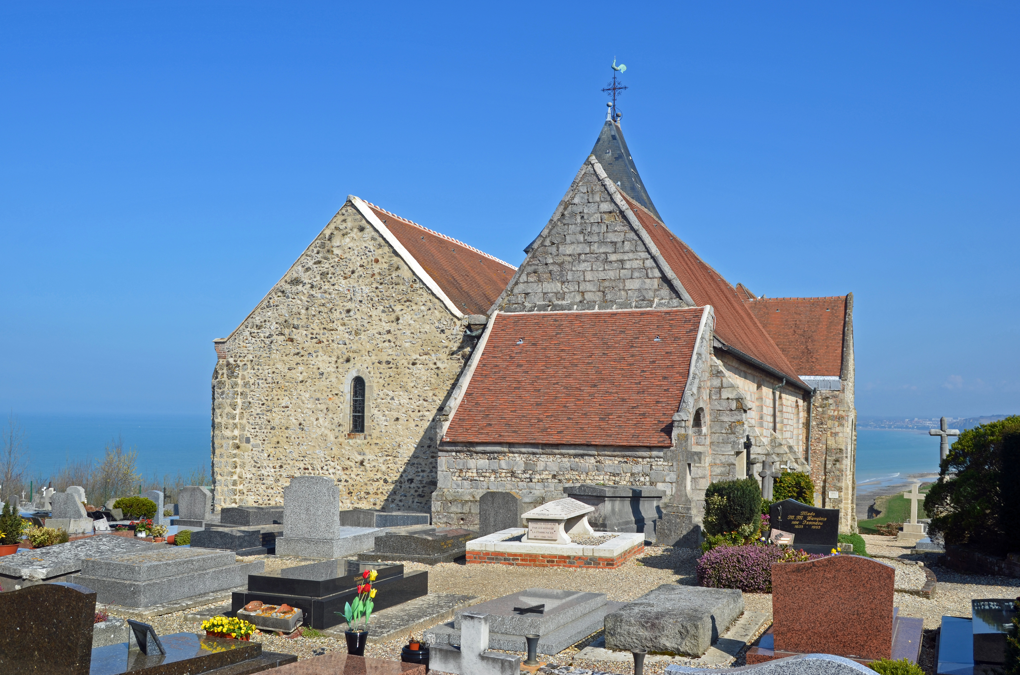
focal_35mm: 36
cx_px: 510
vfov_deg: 36.7
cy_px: 338
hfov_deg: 53.2
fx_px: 1018
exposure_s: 1/320
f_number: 9
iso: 100
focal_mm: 24
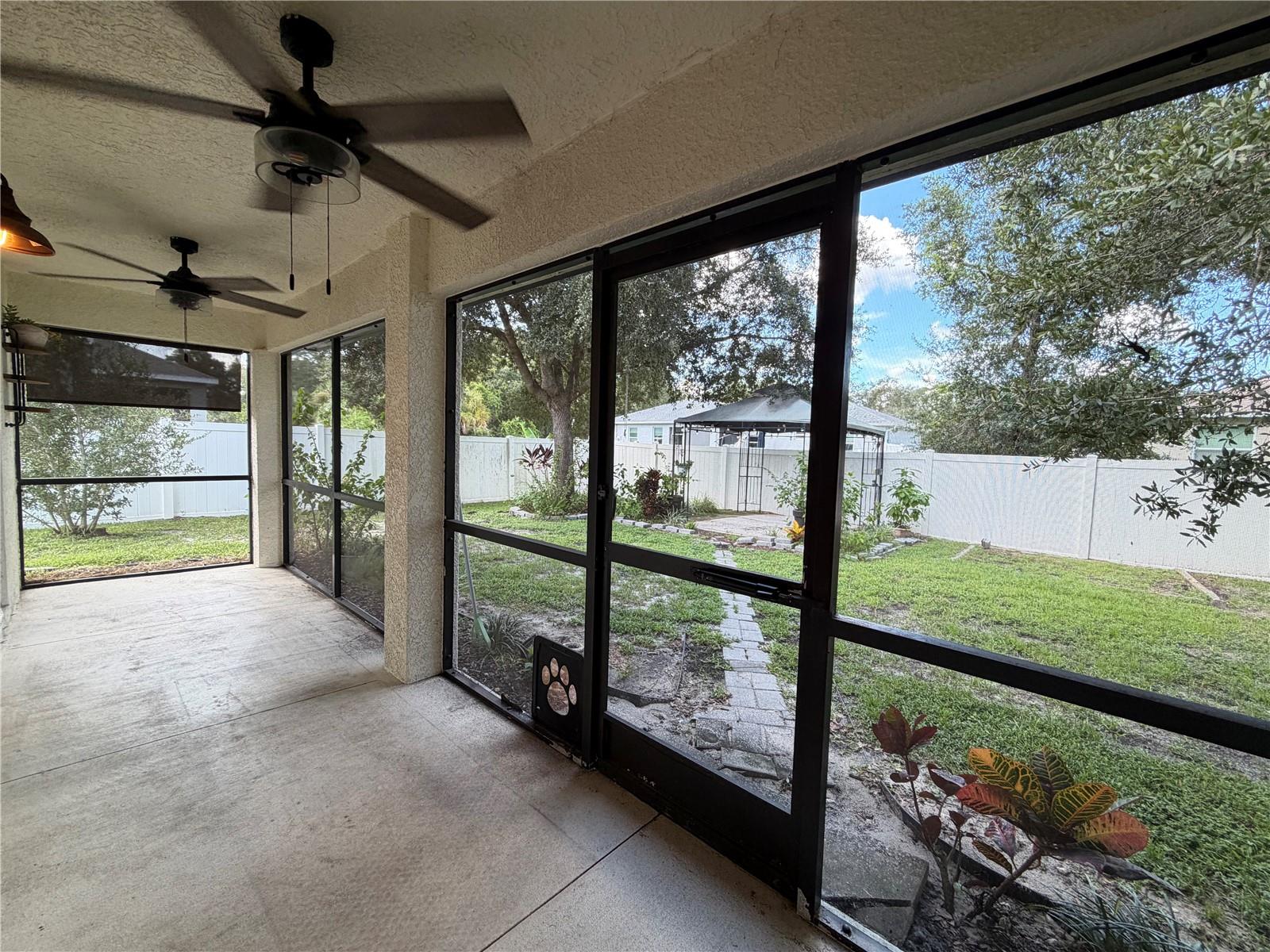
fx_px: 514
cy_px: 476
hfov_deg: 102.1
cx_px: 635
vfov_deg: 85.7
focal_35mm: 14
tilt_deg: -3.6
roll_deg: -1.4
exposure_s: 1/120
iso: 80
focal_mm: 2.22
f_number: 2.2
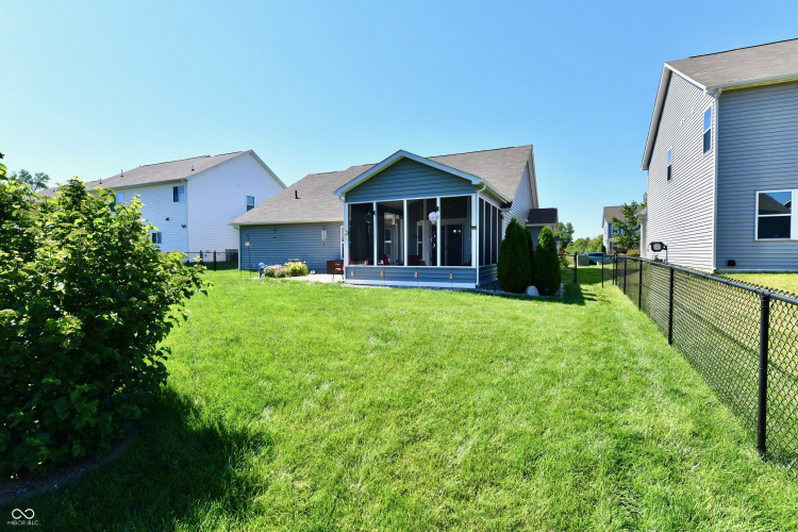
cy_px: 266
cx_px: 399
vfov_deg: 70.4
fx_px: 377
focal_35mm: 17
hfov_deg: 93.3
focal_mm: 17
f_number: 11
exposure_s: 1/500
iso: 640
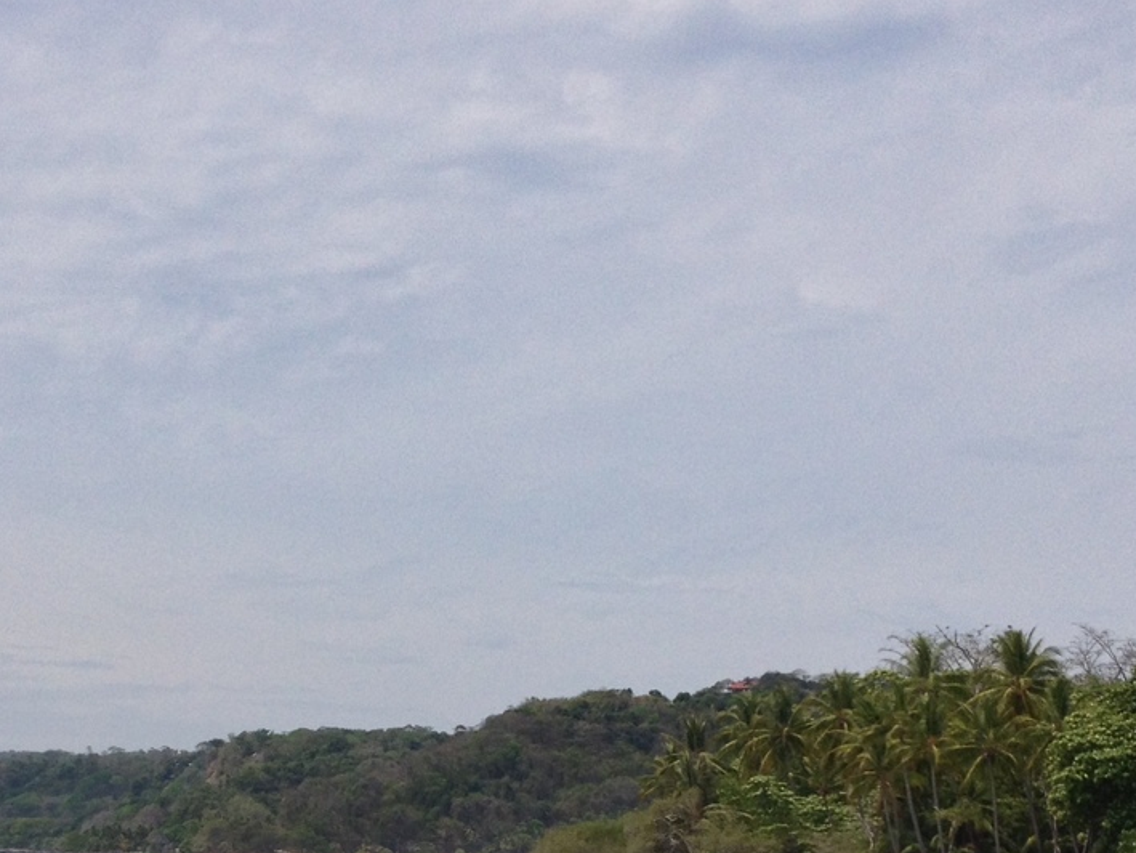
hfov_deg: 24.7
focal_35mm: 79
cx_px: 474
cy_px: 883
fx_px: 2593
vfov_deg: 18.1
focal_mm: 4.28
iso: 50
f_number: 2.4
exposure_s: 1/3460
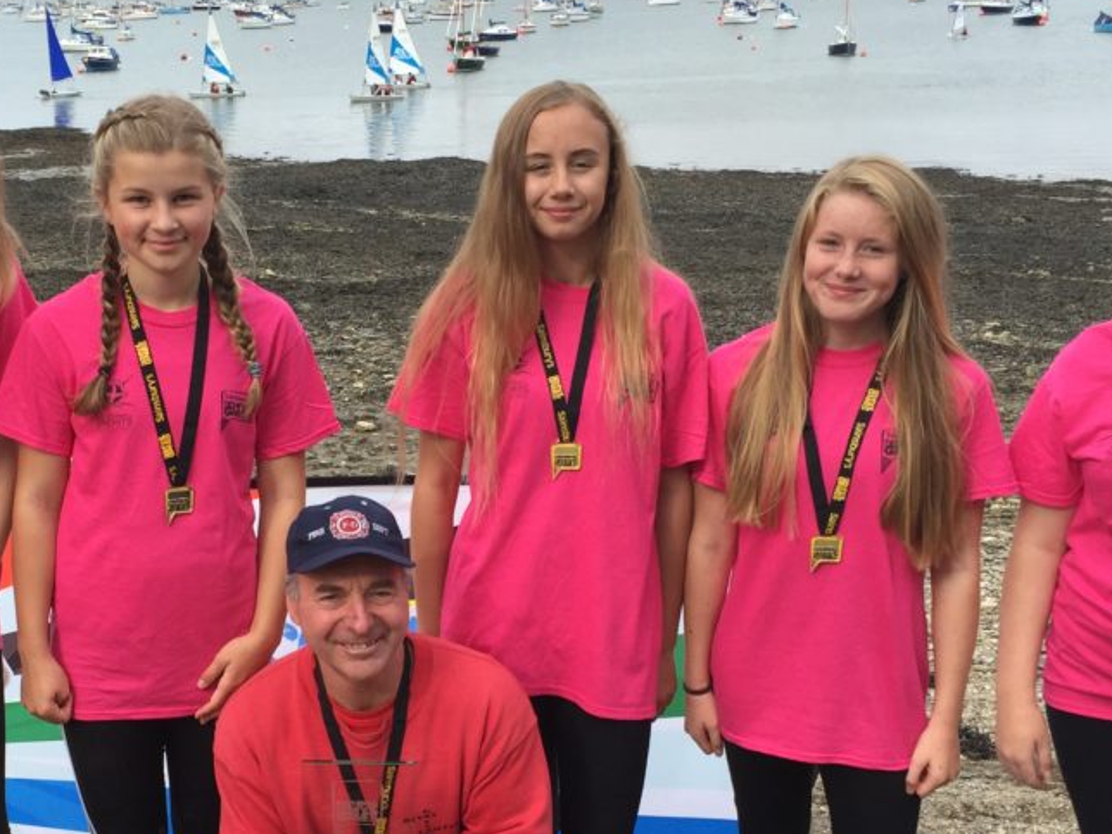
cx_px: 351
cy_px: 585
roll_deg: +1.6
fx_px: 1735
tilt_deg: -18.5
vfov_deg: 26.8
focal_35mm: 54
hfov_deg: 35.1
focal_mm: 4.15
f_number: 2.2
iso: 32
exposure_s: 1/682
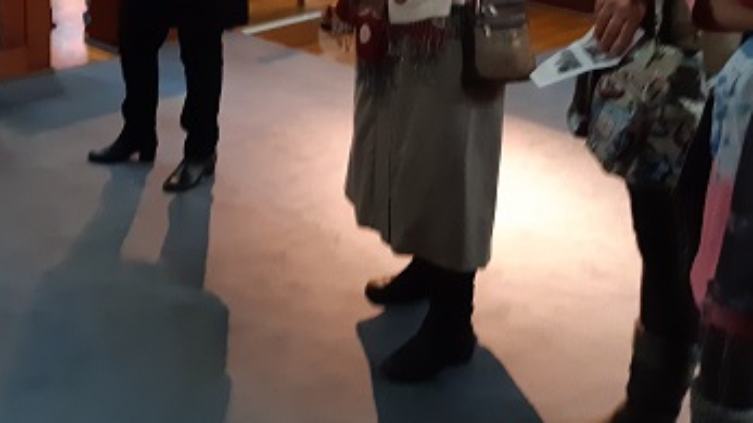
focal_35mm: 49
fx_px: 978
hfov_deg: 41.1
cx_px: 208
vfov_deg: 22.8
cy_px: -56
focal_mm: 3.92
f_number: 1.7
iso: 400
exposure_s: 1/25
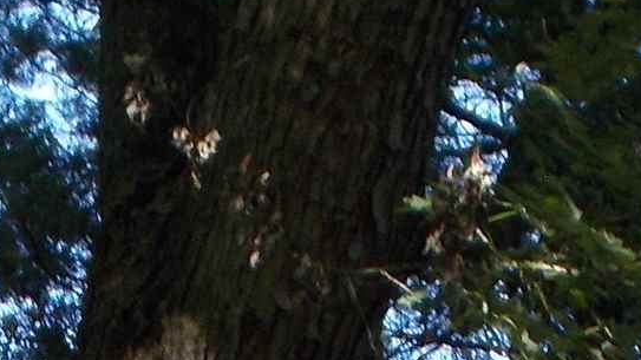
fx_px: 6915
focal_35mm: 407
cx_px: 181
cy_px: 1232
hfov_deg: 5.3
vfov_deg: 2.9
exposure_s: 1/60
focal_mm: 11.8
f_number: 5.3
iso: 80
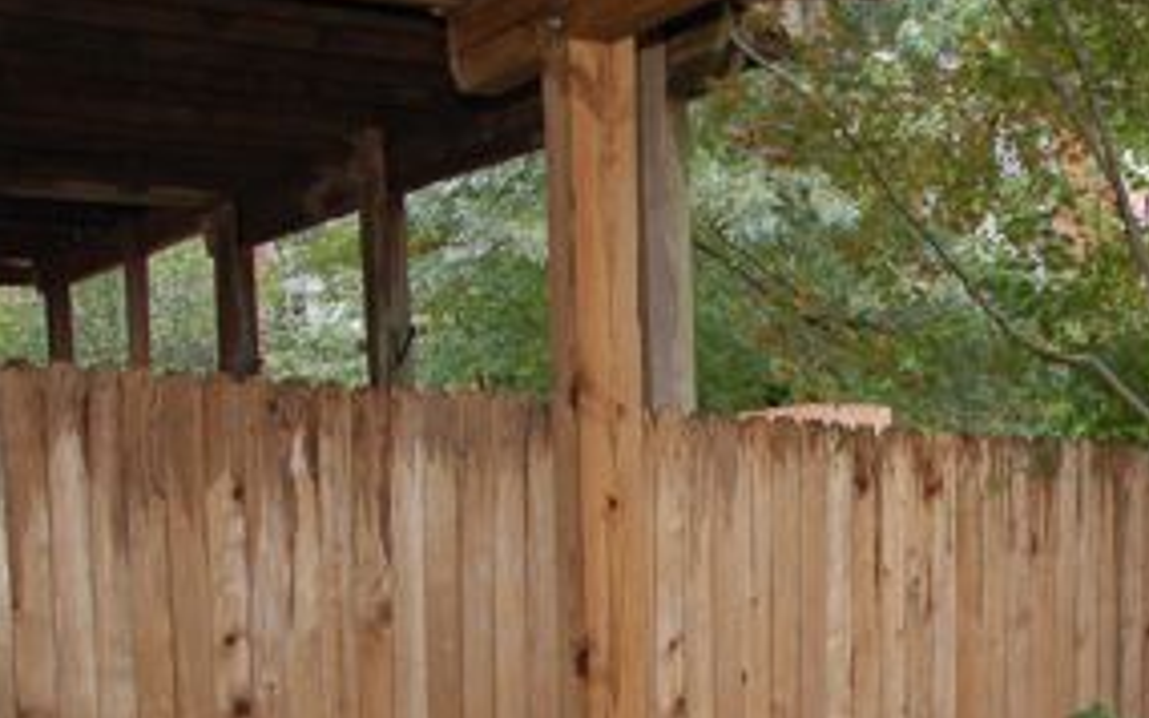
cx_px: 1052
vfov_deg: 17.3
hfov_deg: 27.4
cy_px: 843
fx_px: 2259
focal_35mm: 72
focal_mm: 21
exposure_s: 1/60
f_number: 3.8
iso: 400
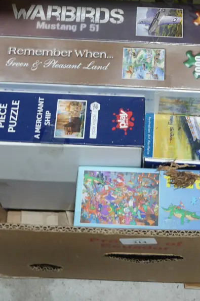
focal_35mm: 79
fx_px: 659
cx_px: 130
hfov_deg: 17.2
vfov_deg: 25.1
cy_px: 42
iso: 320
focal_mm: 22
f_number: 4.7
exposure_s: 1/60
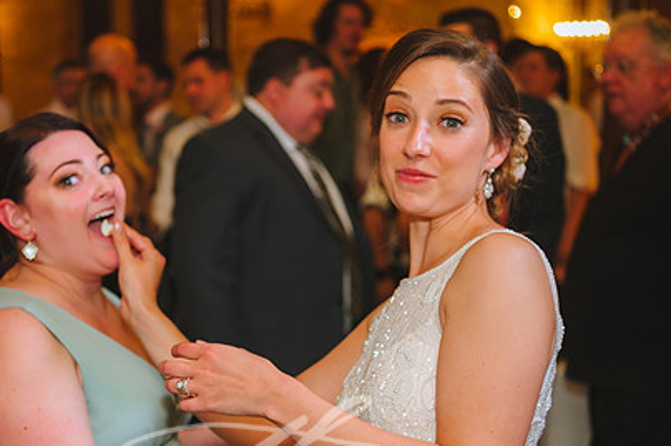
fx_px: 1230
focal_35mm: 66
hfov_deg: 30.5
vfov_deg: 20.5
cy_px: 302
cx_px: 276
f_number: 2.8
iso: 2000
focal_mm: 46
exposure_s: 1/80
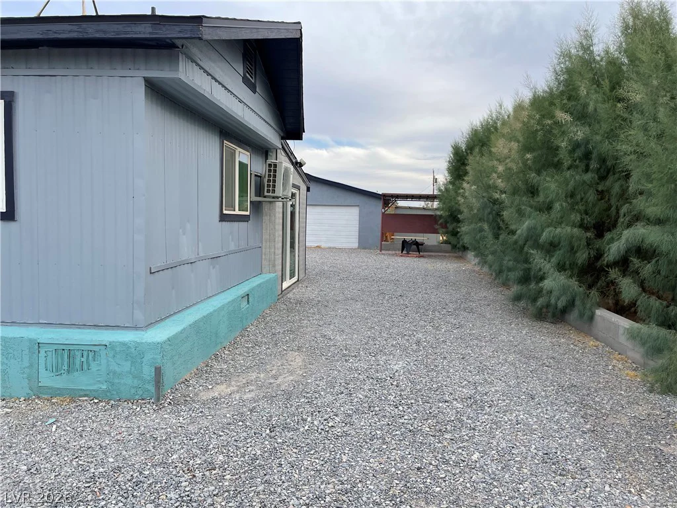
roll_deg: -1.3
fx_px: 508
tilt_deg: -4.2
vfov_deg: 53.1
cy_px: 254
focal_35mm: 26
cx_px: 338
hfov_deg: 67.3
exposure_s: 1/1825
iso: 32
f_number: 1.6
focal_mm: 4.2
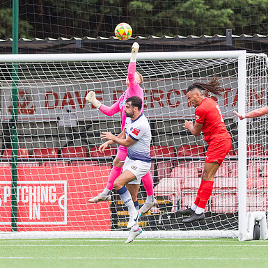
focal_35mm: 736
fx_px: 6447
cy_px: 144
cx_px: 110
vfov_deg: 2.4
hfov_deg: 2.4
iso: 1600
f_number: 2.8
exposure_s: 1/1600
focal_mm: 300
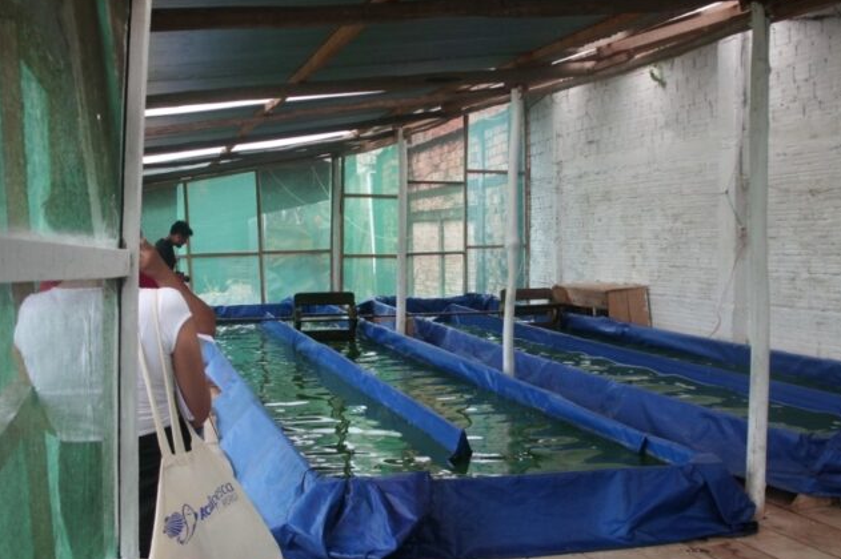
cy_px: 301
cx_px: 424
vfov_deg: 35.0
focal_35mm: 38
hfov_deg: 50.7
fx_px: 887
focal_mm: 6.3
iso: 100
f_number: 2.9
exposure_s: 1/320
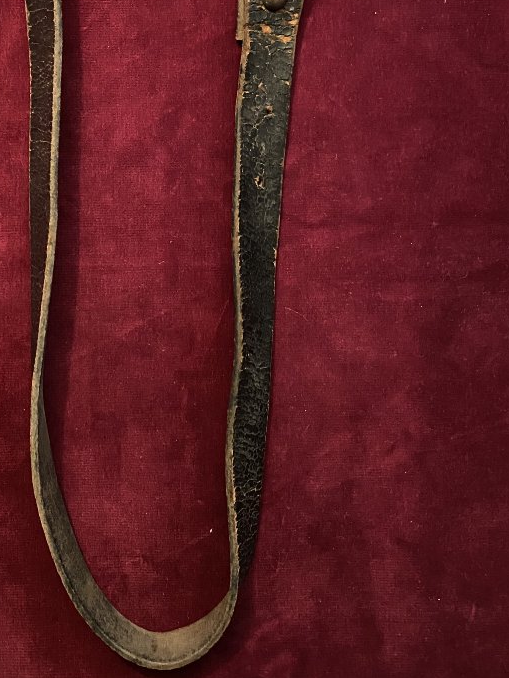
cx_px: 181
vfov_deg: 39.6
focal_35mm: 46
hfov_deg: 31.4
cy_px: 137
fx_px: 901
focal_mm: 4.25
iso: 800
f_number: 1.8
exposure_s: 1/20
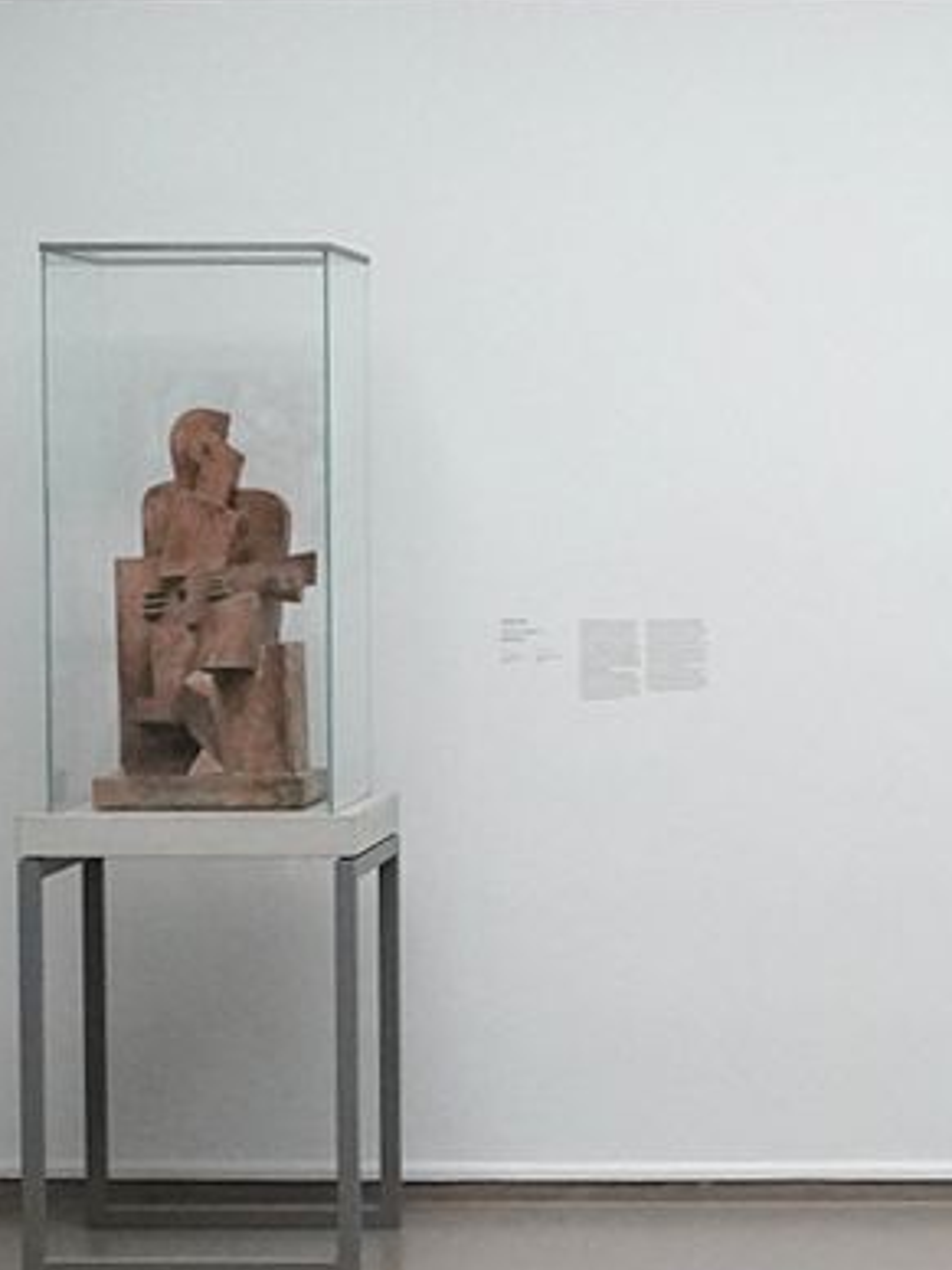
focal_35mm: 119
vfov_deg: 16.5
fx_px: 4364
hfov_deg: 12.3
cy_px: 681
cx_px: 955
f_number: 5.6
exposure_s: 1/80
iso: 3200
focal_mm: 24
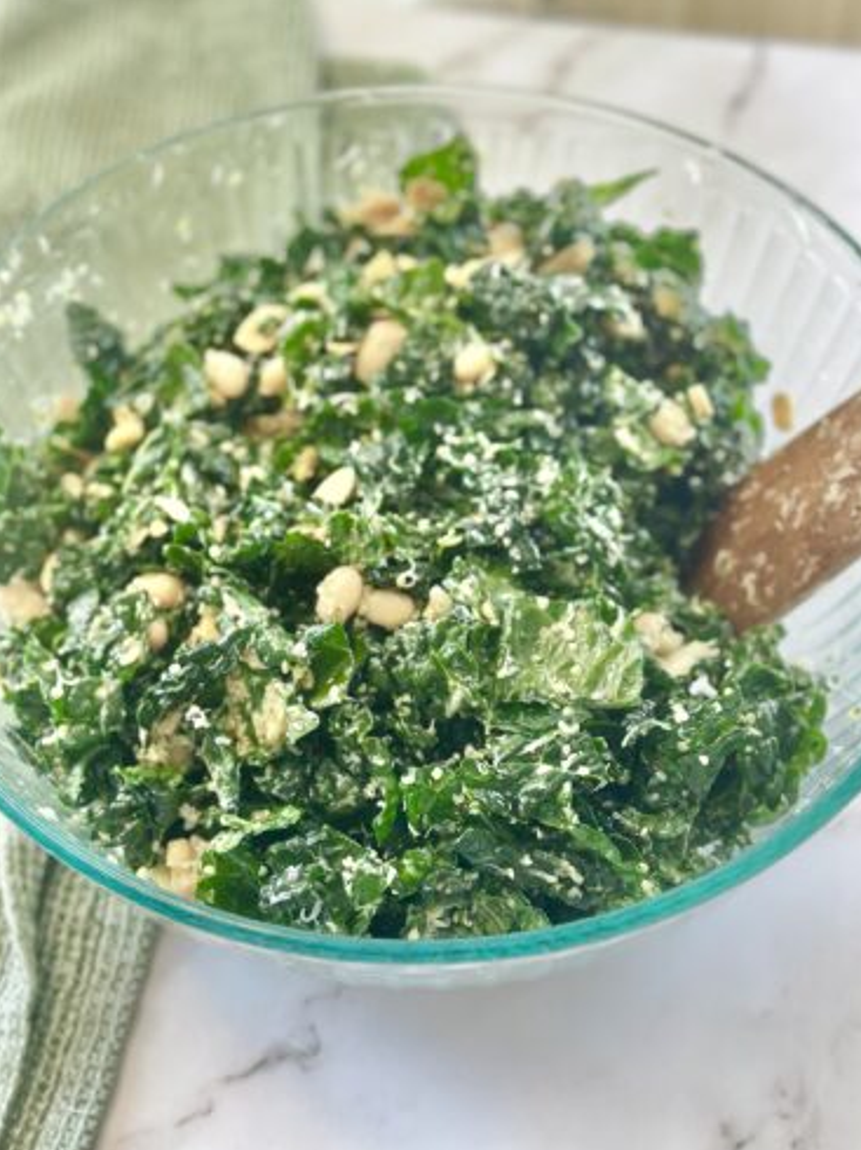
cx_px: 426
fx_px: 1626
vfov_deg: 38.9
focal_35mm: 49
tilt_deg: -55.9
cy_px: 573
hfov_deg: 29.7
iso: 125
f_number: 1.78
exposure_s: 1/103
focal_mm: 6.86
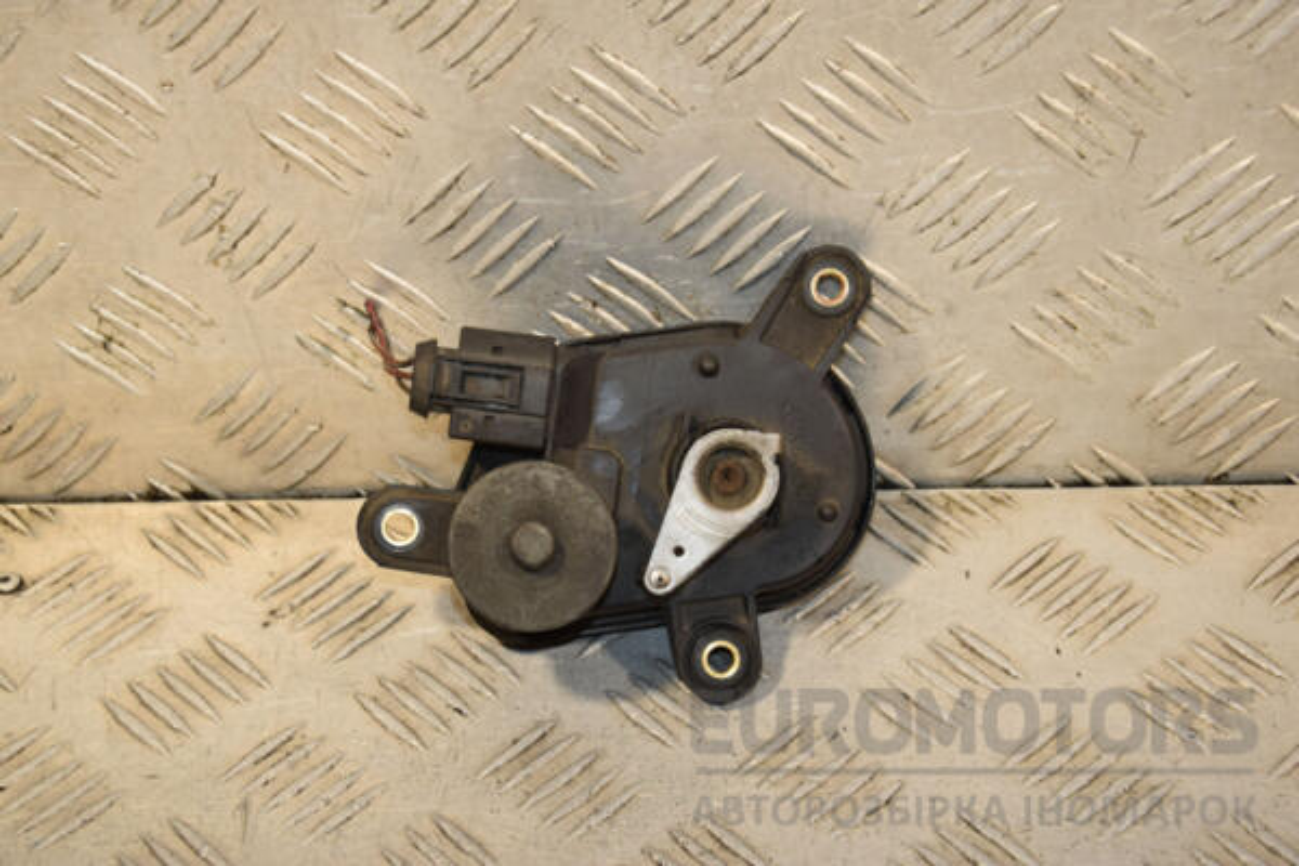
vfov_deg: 13.8
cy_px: 433
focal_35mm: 99
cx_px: 650
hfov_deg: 20.6
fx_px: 3572
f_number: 6.3
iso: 800
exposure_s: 1/200
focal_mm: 66
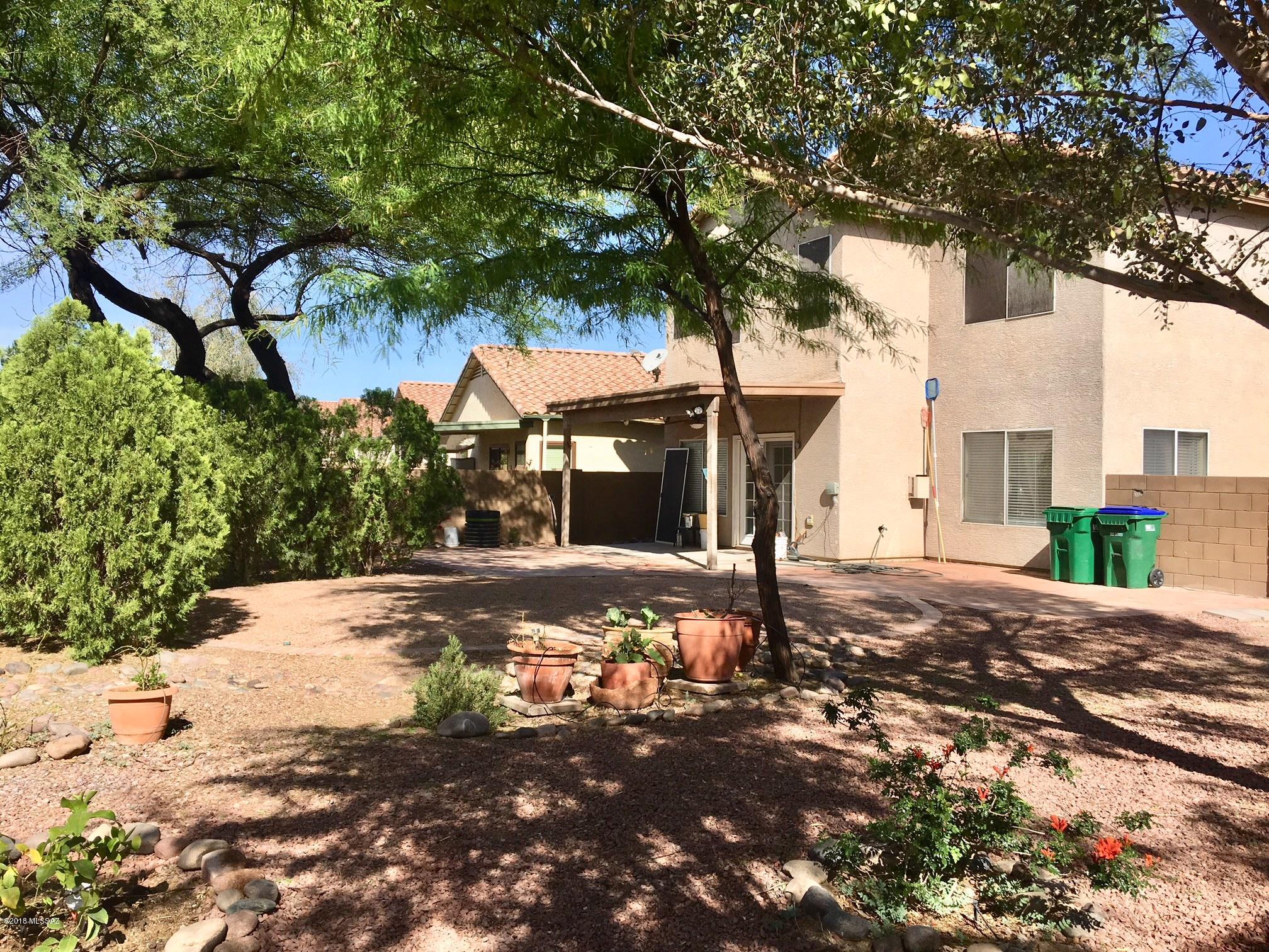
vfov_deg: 48.2
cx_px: 634
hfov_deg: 61.7
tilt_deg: -0.4
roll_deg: -0.5
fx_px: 1063
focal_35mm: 29
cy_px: 476
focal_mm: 4.15
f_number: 2.2
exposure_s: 1/1637
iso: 25
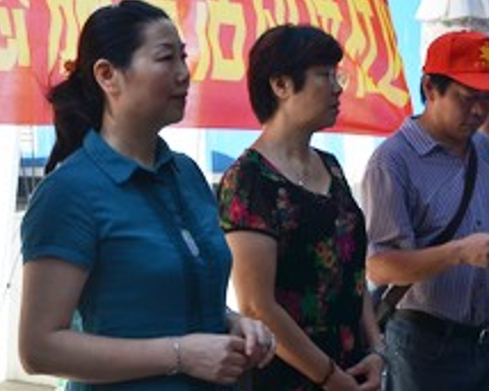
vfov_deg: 16.7
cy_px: 168
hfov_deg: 20.8
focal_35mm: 92
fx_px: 1331
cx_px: 226
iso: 200
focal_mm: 28
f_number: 8
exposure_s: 1/250
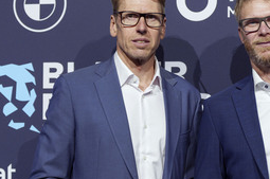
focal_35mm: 124
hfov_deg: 16.4
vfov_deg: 11.0
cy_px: 123
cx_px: 212
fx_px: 928
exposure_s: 1/500
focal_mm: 70
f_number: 2.8
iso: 800
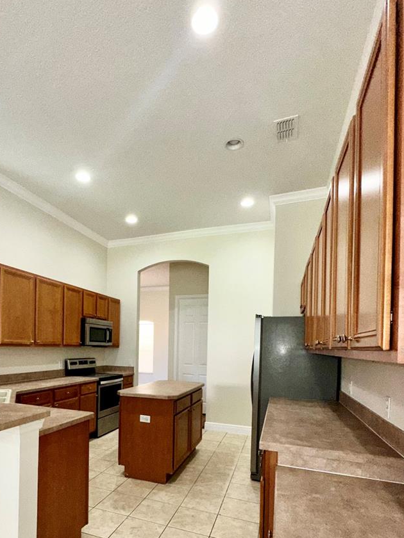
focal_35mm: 20
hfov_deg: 65.2
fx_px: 311
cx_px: 156
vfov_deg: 79.5
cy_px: 350
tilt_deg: -0.3
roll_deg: -1.6
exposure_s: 1/120
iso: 125
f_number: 2.2
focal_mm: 2.22
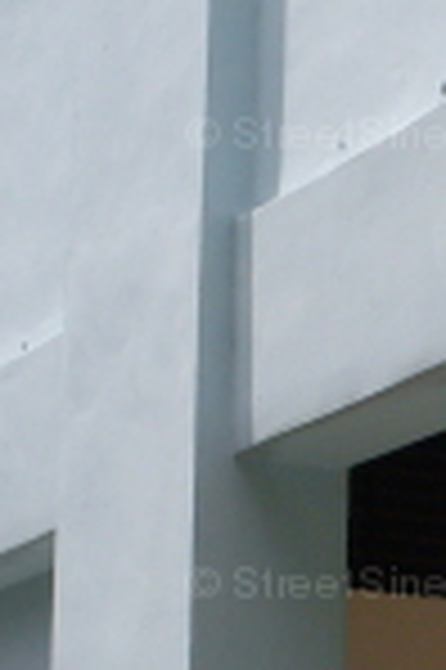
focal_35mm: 146
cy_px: 589
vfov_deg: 14.0
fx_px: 2719
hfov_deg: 9.3
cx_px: 523
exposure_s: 1/125
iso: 80
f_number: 8.4
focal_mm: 6.3
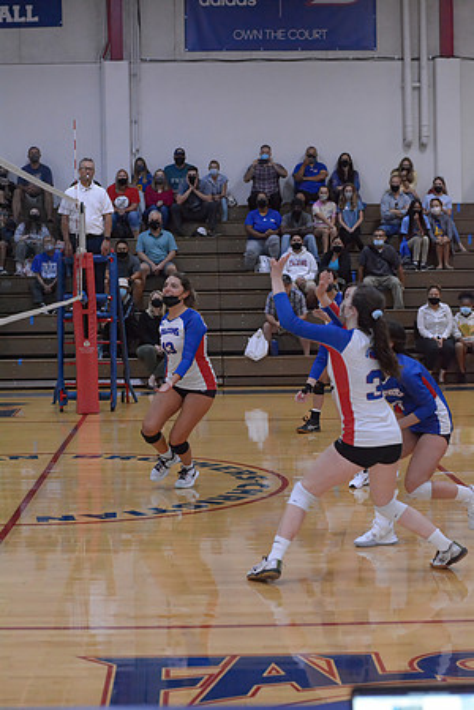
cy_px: 355
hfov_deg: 18.2
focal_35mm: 75
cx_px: 237
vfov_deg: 27.0
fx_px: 1481
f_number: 3.5
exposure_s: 1/640
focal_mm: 50
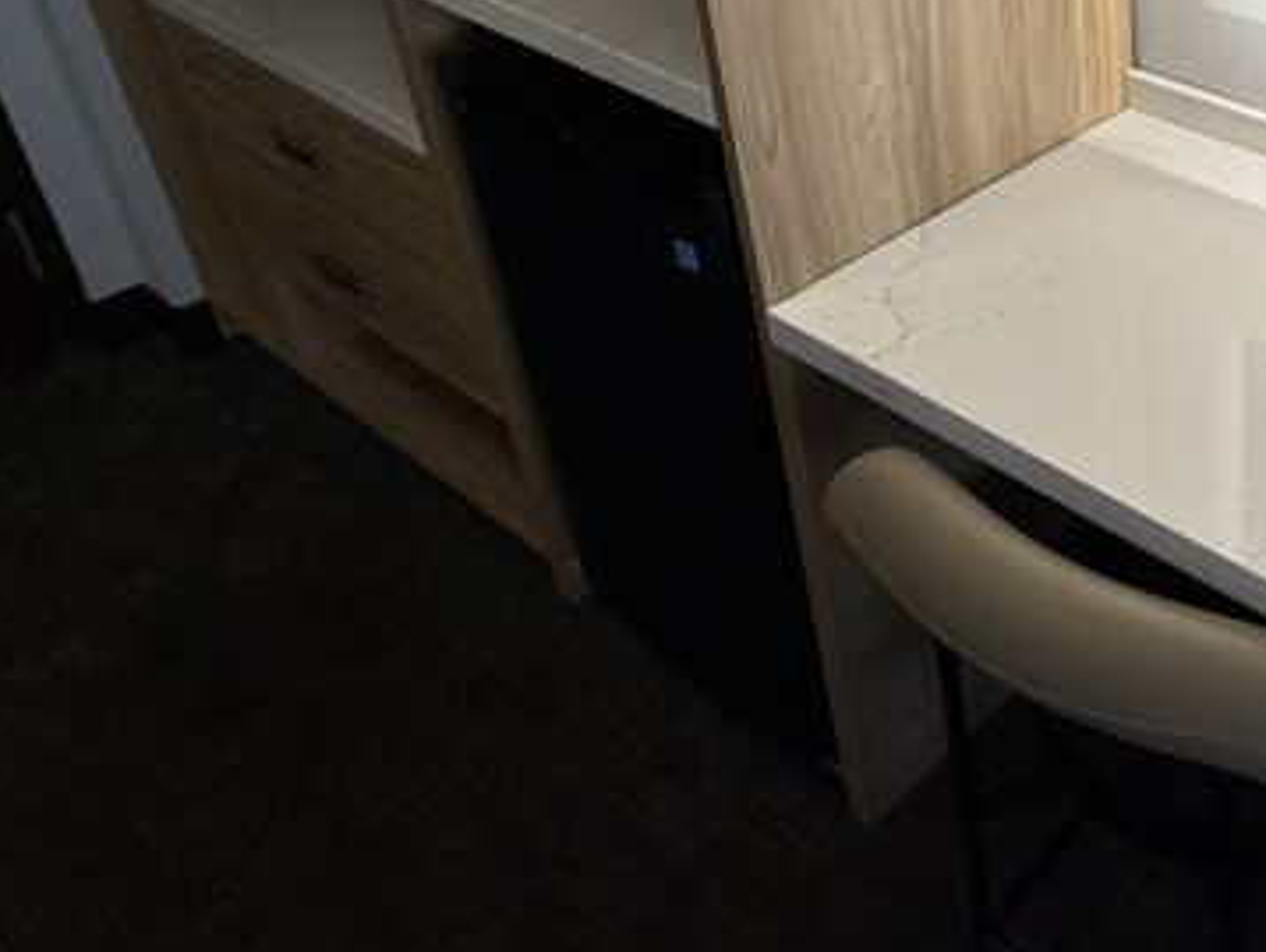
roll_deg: -2.2
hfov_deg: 39.5
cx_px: 1344
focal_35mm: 40
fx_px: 1464
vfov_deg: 34.2
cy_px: 113
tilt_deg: -27.6
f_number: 2.2
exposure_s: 1/127
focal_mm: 2.22
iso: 64
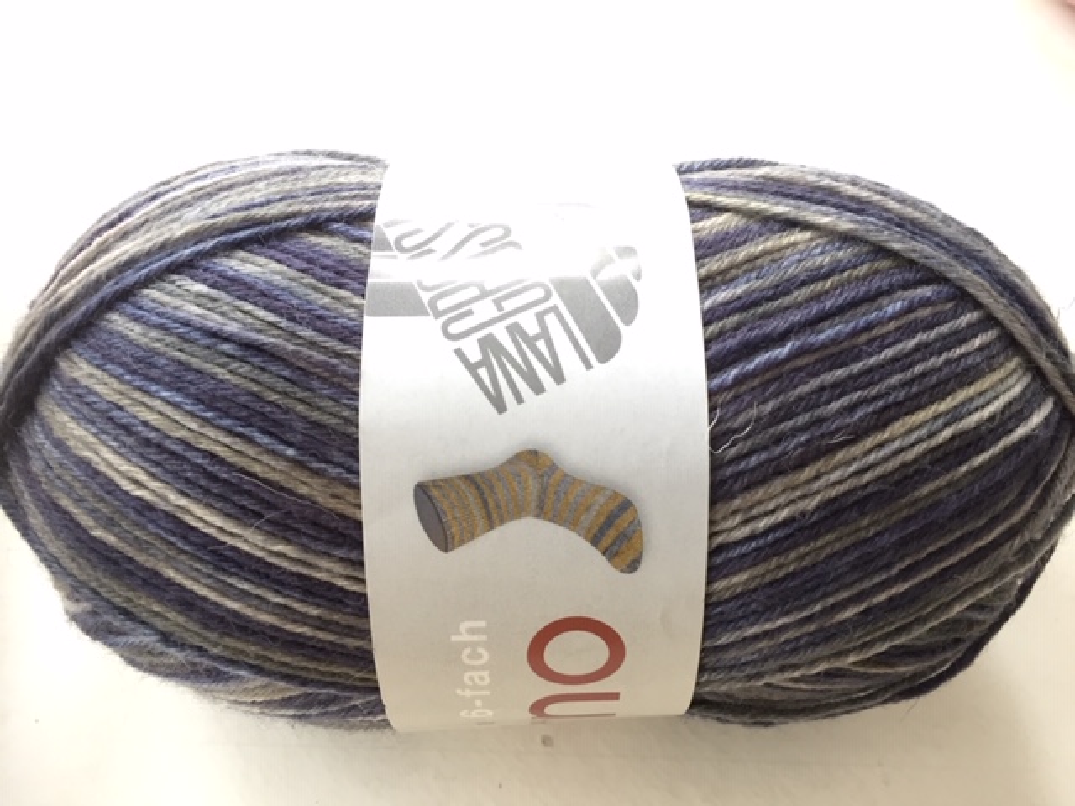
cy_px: 403
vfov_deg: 48.2
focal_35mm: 29
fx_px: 901
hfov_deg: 61.7
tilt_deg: -60.1
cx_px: 538
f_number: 2.2
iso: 50
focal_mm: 4.15
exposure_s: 1/33
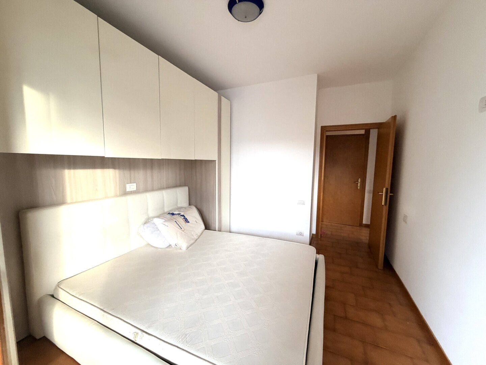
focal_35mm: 14
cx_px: 243
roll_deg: +0.0
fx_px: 197
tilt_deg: -6.3
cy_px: 182
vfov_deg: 85.7
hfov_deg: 102.1
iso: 320
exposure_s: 1/60
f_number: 2.2
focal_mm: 2.22
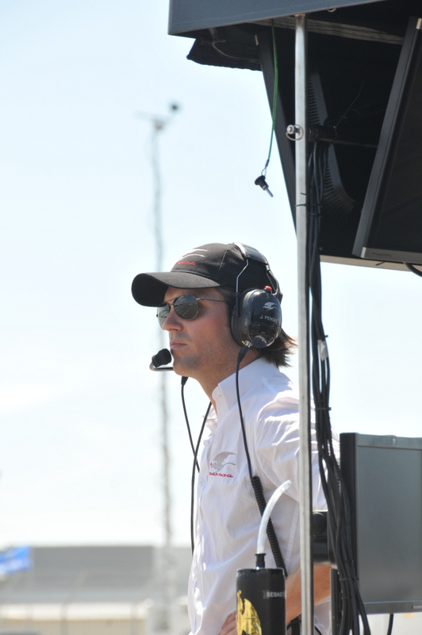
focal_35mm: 300
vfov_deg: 6.9
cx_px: 211
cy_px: 318
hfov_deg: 4.6
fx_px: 5284
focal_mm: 200
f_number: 10
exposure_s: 1/400
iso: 400
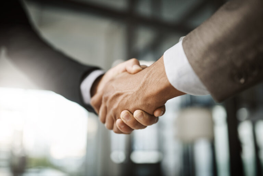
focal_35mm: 35
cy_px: 88
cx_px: 132
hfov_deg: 54.4
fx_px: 256
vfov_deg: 37.9
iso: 320
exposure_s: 1/200
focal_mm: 35
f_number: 1.4
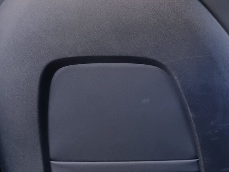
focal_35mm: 90
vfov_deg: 16.2
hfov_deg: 19.7
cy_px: 18
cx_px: 315
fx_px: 596
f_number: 1.8
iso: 200
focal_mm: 5.4
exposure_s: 1/50
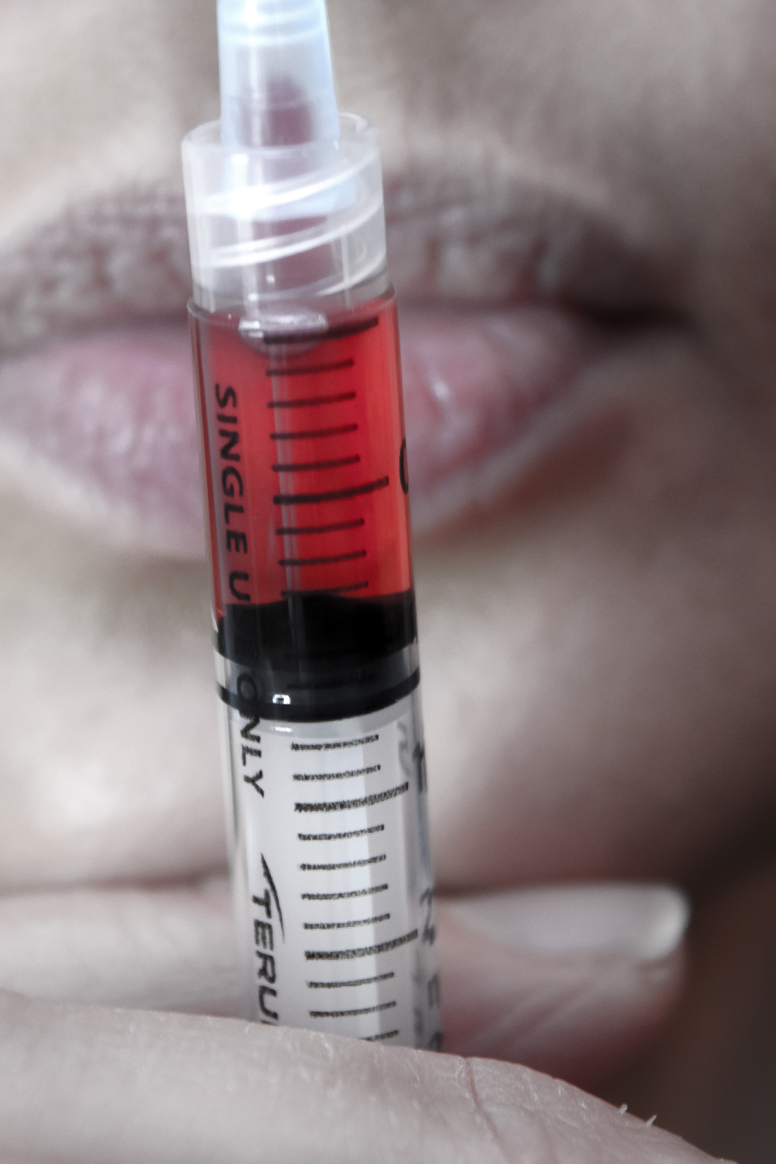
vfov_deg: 17.4
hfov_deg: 11.6
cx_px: 307
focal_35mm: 118
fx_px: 3806
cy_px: 420
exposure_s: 1/60
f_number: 5.6
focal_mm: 55
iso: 1100
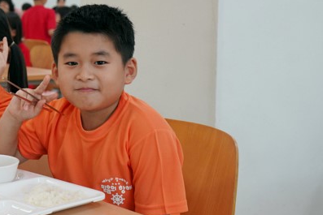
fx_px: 691
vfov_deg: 17.6
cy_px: 58
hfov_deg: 25.8
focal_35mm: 77
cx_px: 58
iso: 1000
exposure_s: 1/160
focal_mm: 34
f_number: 4
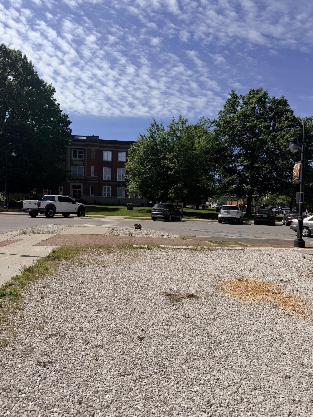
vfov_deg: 71.6
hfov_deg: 56.8
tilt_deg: -2.2
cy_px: 208
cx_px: 156
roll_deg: -1.6
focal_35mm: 24
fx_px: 289
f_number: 1.78
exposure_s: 1/11905
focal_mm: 6.76
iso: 80
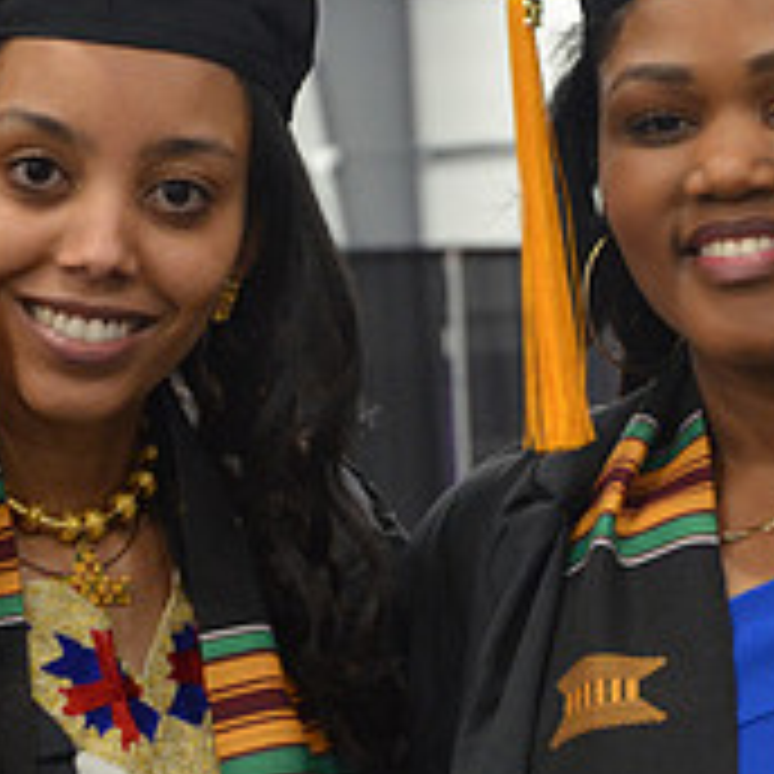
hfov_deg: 8.8
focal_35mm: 197
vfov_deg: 8.9
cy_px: 194
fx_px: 4984
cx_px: 814
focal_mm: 46
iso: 1000
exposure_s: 1/30
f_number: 4.5
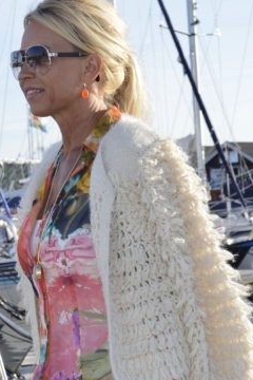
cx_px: 93
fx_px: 1560
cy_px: 354
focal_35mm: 148
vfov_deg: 13.7
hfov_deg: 9.3
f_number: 11
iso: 200
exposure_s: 1/100
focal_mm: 52
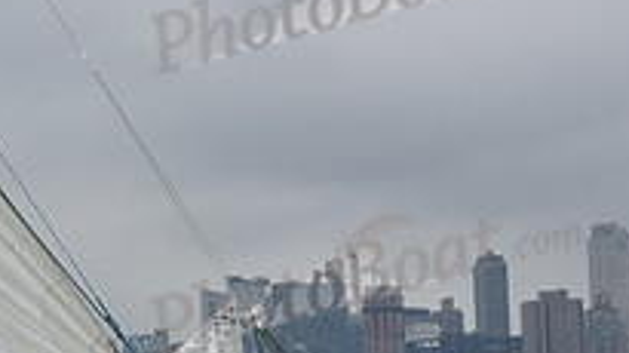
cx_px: -6
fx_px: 3700
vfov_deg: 5.4
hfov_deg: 9.6
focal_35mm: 222
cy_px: 480
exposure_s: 1/800
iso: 400
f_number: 7.1
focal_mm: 75
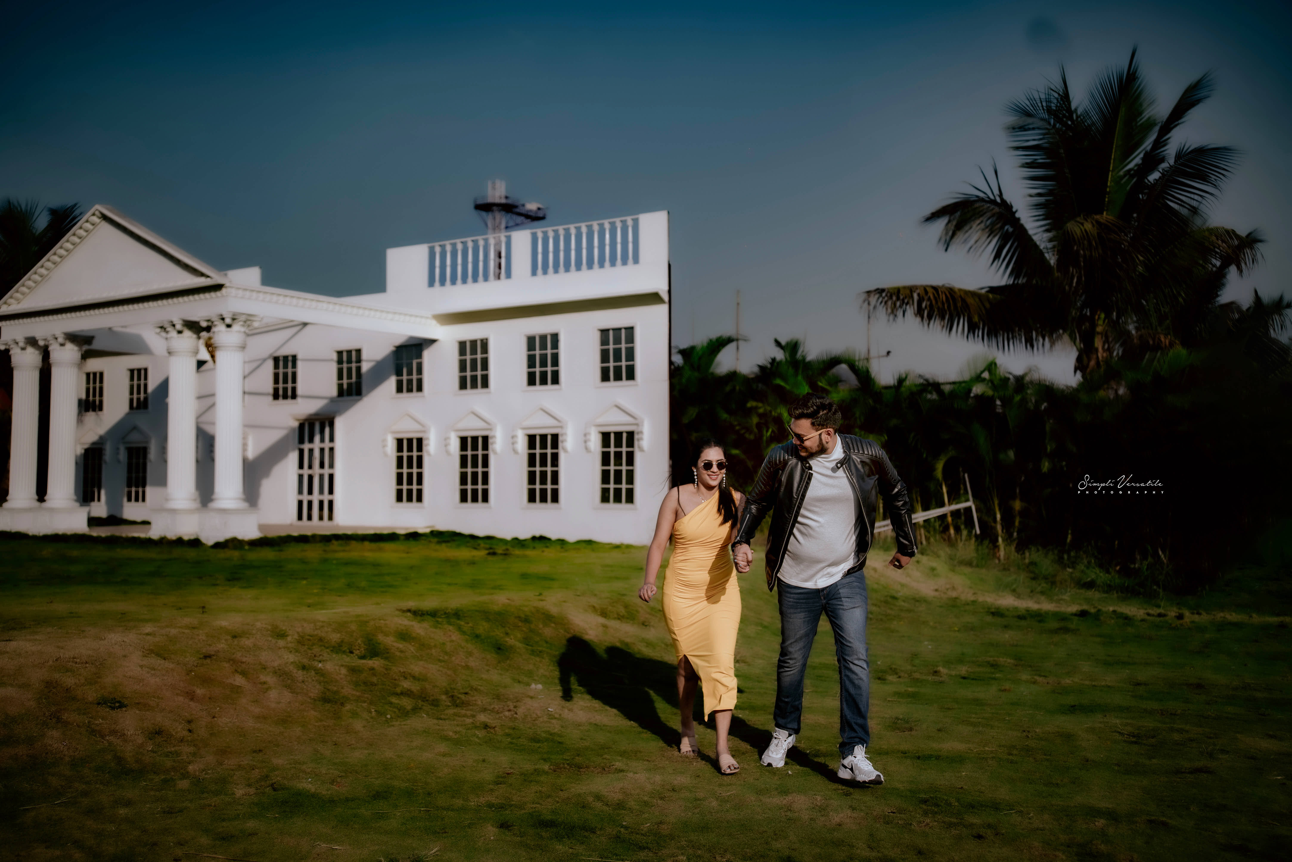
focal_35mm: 35
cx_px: 646
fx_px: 1256
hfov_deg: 54.4
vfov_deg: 37.9
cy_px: 431
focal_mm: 35
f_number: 2
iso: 50
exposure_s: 1/2000
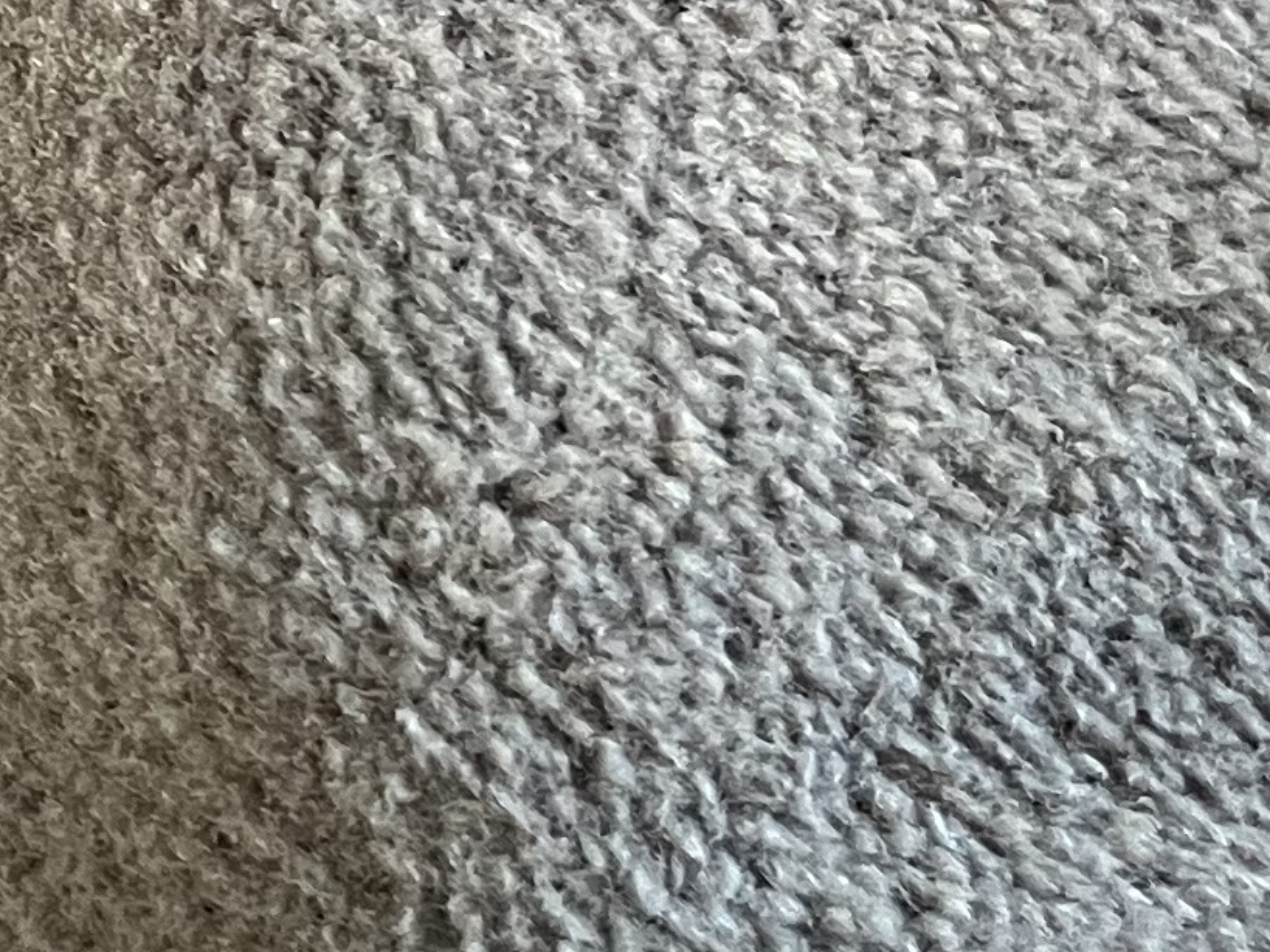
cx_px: -854
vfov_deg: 11.3
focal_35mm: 128
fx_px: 4695
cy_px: -254
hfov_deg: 14.0
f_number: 1.6
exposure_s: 1/60
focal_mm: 5.1
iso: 200
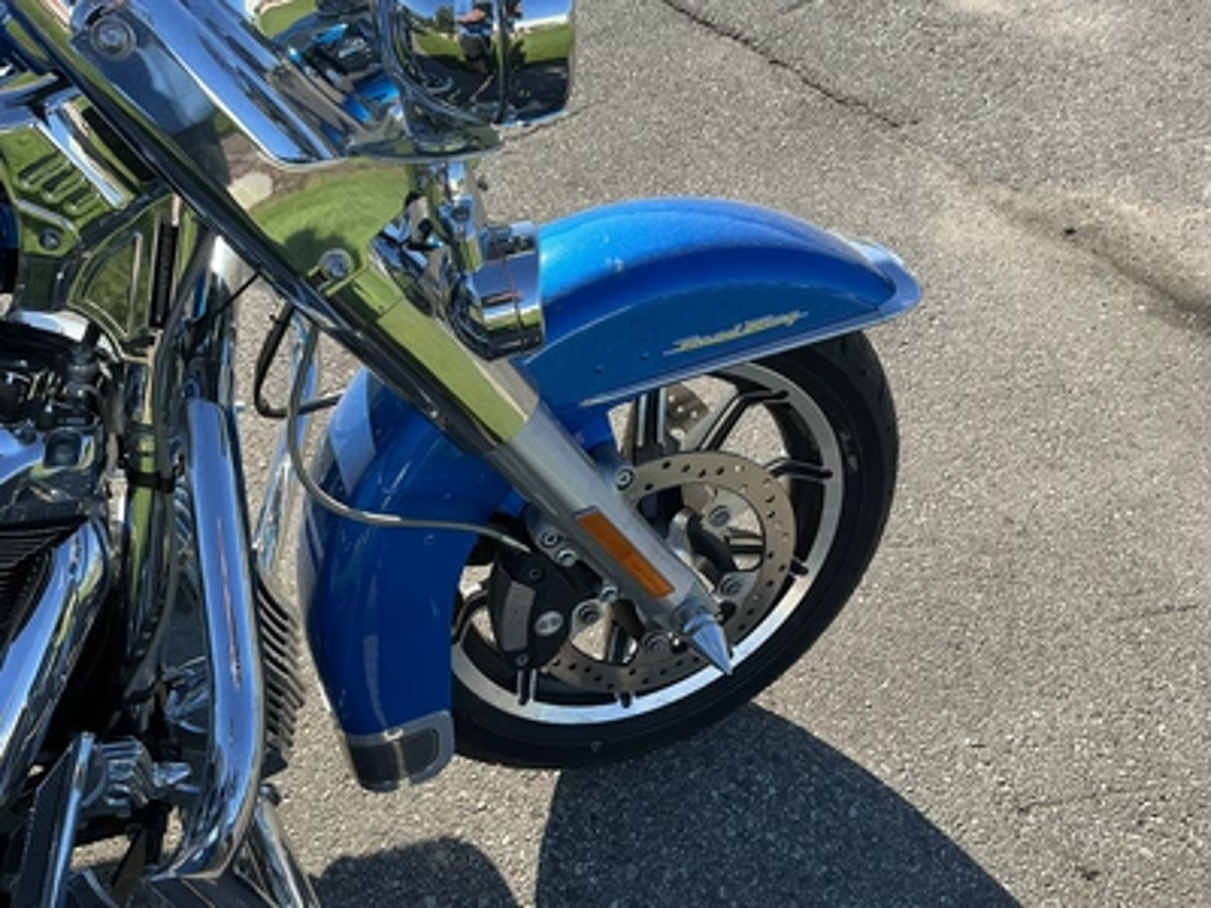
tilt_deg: -51.5
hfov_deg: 63.4
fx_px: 980
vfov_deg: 49.7
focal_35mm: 28
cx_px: 606
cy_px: 454
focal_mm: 3
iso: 25
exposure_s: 1/545
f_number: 1.8
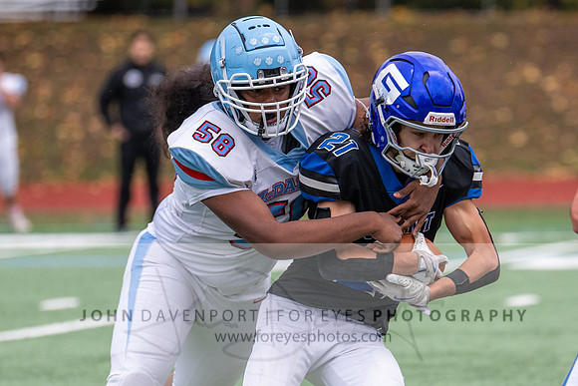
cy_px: 297
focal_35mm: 395
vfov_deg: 3.5
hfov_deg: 5.2
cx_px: 427
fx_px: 6343
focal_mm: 170
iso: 640
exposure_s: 1/1000
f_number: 2.8
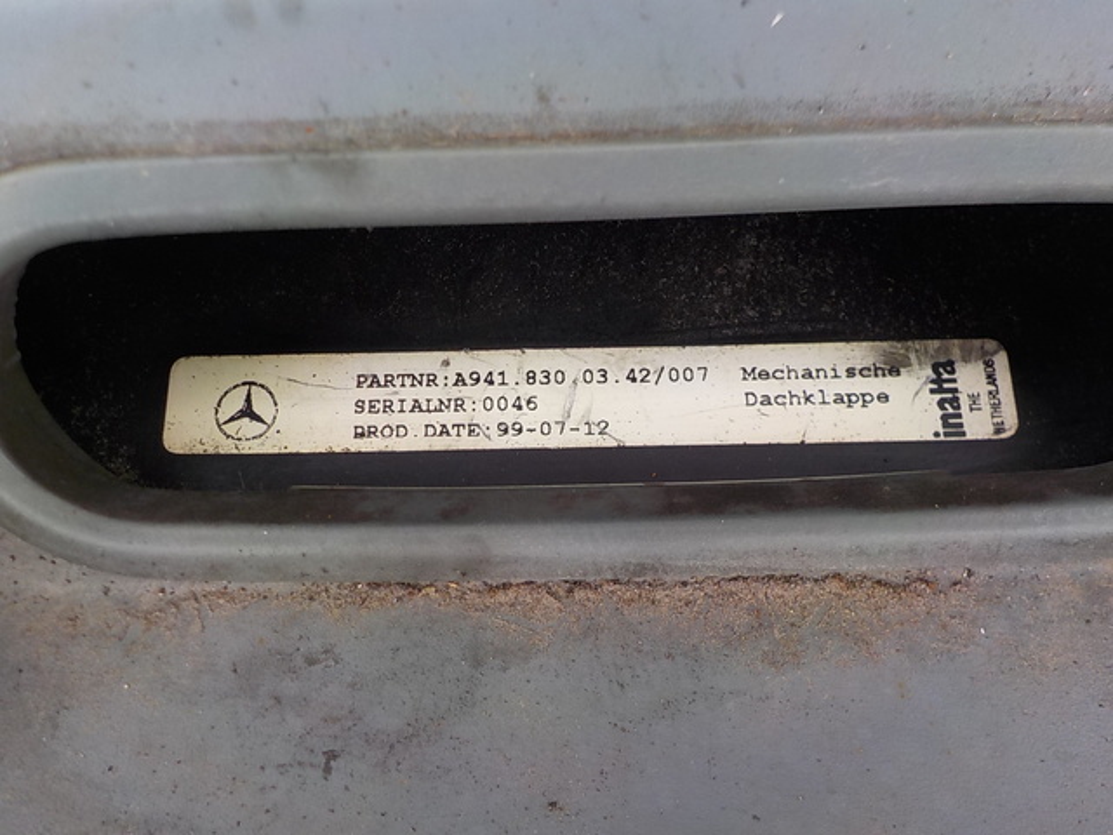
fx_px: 965
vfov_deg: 46.8
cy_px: 418
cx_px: 556
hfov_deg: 60.0
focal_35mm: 30
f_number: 3.3
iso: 125
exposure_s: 1/50
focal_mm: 4.1
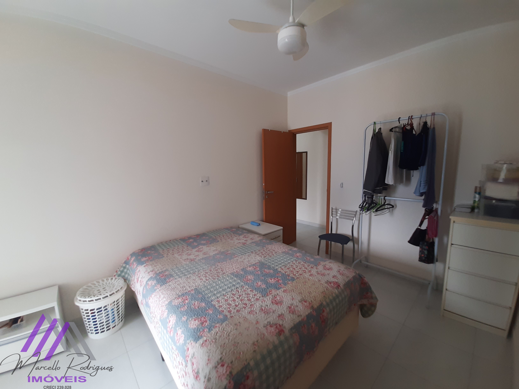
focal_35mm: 13
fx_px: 195
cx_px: 260
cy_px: 194
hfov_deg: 106.2
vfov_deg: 89.9
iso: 64
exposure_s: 1/40
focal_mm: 1.42
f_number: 2.2
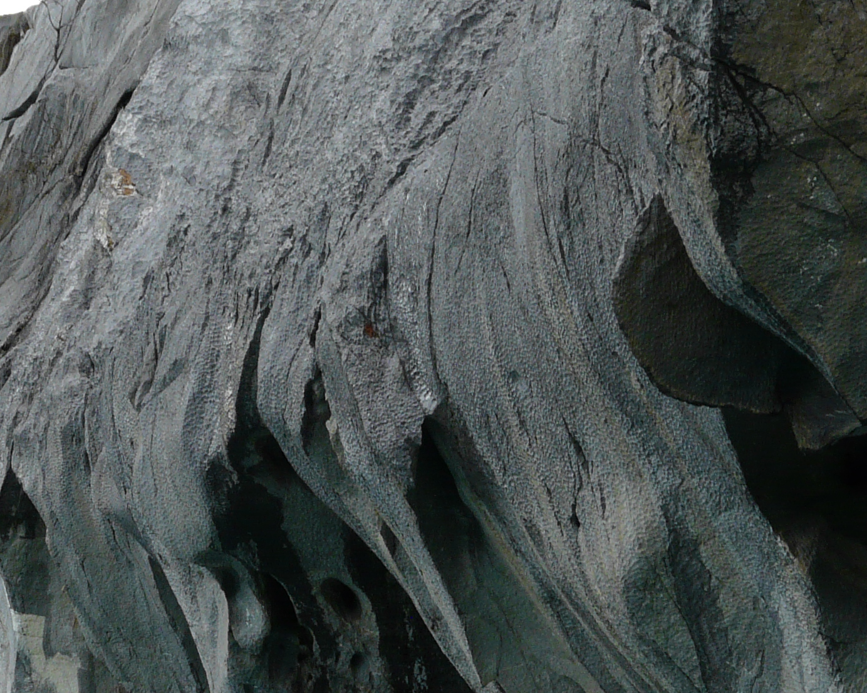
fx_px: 6261
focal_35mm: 244
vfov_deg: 6.3
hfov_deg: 7.9
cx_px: 249
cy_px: 401
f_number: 5.6
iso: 100
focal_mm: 17.5
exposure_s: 1/320
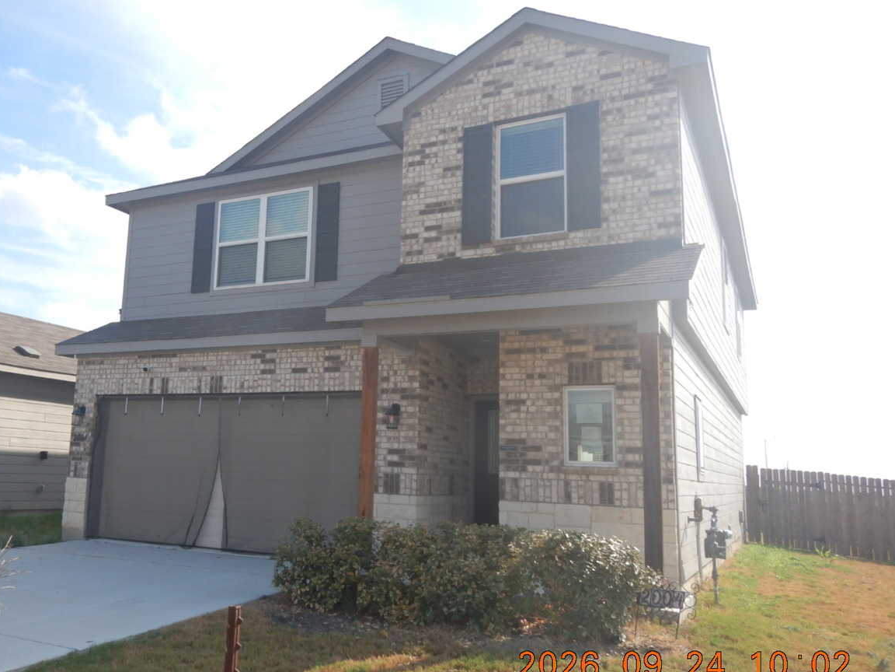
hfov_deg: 59.3
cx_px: 340
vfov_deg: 46.8
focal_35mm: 30
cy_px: 333
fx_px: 776
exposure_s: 1/1250
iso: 125
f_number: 2.8
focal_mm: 4.3
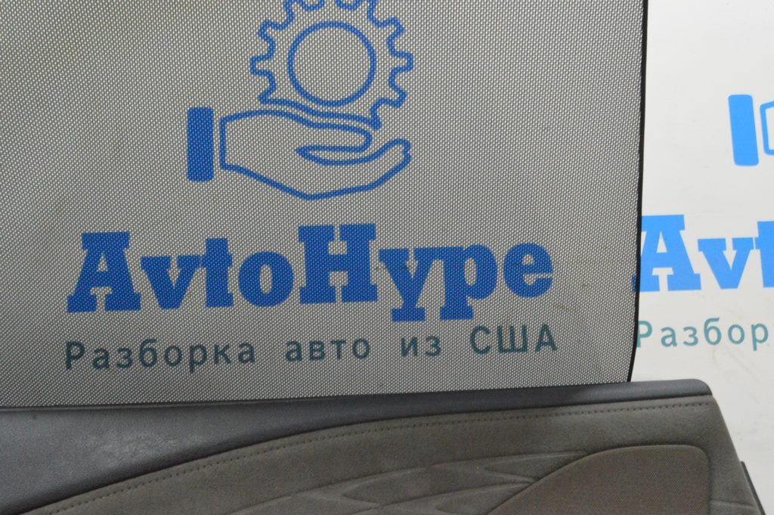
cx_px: 387
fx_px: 709
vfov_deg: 39.9
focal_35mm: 33
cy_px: 258
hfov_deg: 57.3
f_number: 20
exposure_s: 1/20
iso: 6400
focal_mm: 22
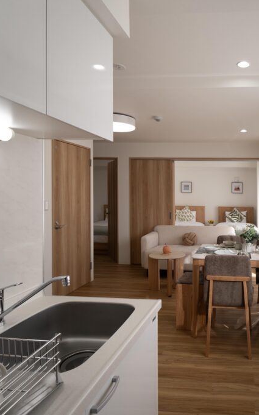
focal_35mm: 23
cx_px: 227
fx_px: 260
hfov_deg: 48.2
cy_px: 208
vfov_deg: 77.2
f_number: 4.5
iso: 200
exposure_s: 1/125
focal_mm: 10
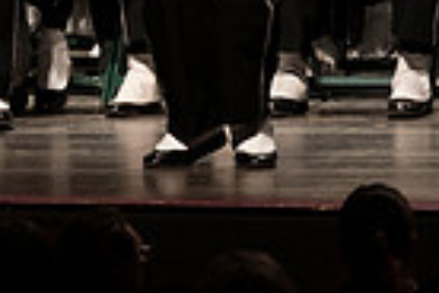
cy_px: -293
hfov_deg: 2.5
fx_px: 10218
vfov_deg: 1.6
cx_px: -420
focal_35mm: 838
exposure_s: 1/500
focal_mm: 200
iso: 2500
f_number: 2.8
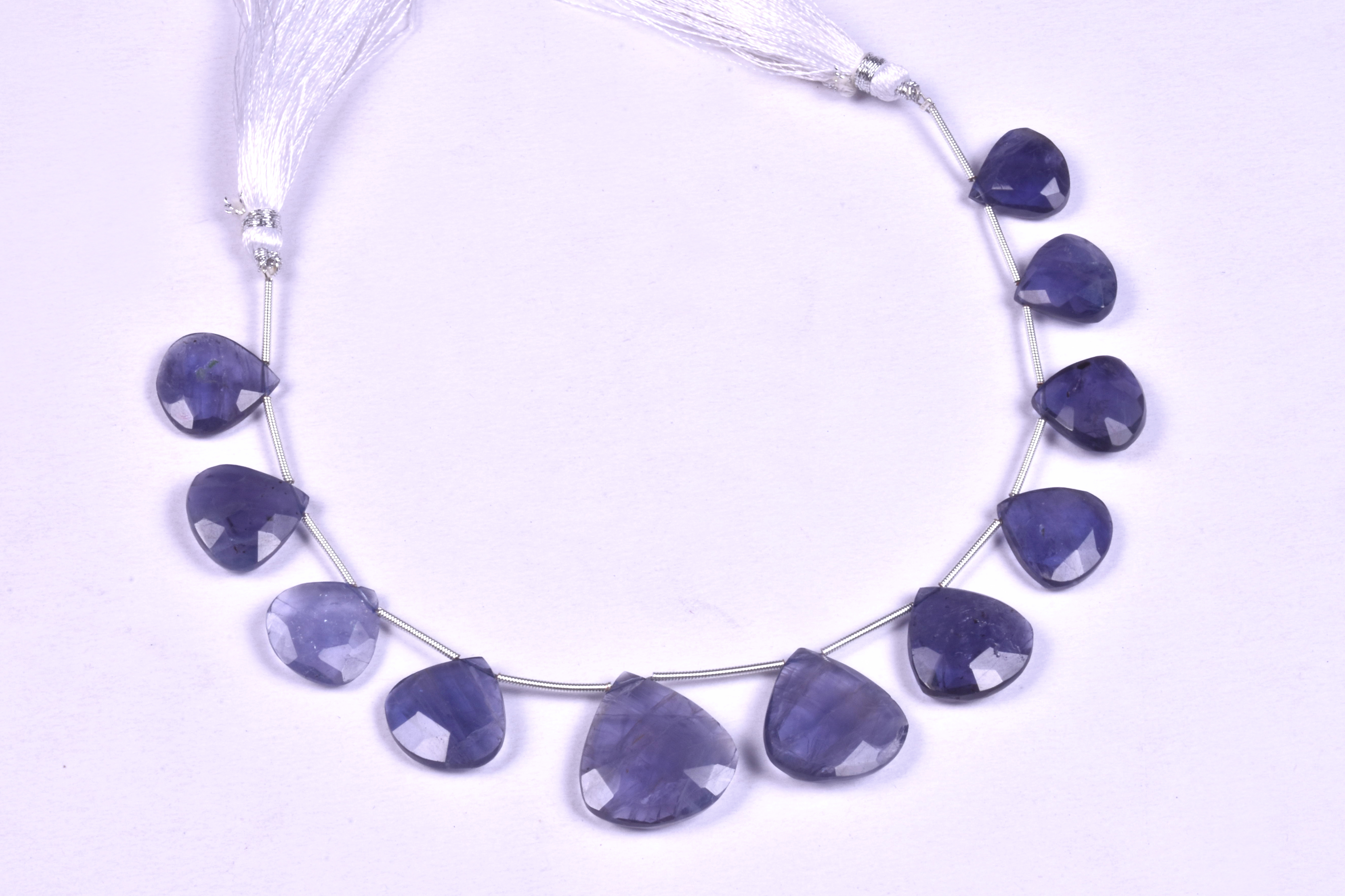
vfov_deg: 13.8
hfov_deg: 20.6
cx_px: 672
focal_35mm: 99
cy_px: 448
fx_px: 3698
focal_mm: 66
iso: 250
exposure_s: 1/100
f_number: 32
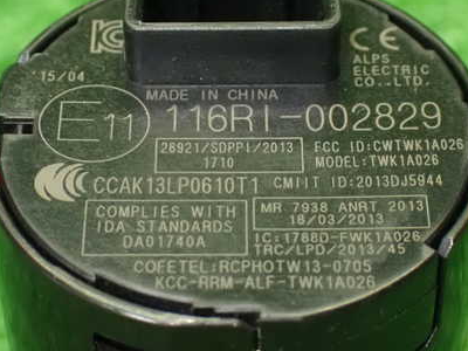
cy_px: 146
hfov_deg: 16.0
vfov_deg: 12.0
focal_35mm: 123
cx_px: 233
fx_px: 1663
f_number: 4.3
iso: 1600
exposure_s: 1/80
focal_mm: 14.62
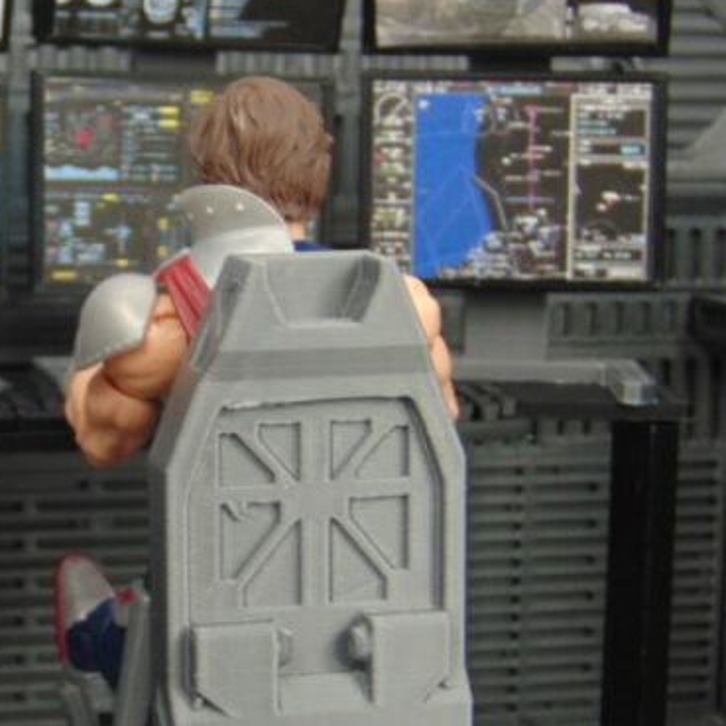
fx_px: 2183
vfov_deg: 18.9
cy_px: 386
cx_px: 191
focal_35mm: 92
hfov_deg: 18.8
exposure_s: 1/20
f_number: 3.5
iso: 80
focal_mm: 9
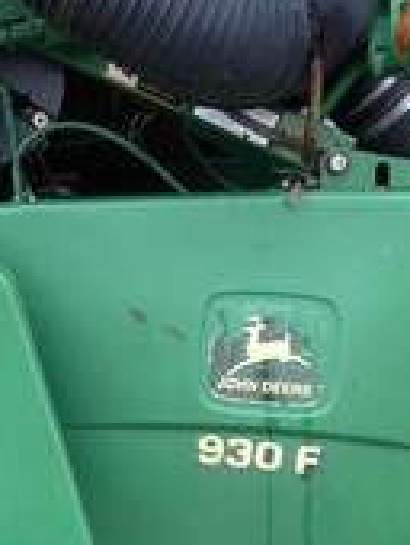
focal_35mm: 84
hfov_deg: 17.4
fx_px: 1323
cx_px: 74
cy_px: 359
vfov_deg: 23.2
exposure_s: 1/60
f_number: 2.4
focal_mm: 4.28
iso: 50
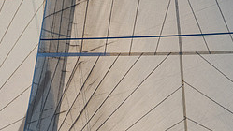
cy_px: 208
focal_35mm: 456
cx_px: 12
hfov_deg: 4.7
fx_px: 2817
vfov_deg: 2.7
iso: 400
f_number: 6.3
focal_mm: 150
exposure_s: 1/800
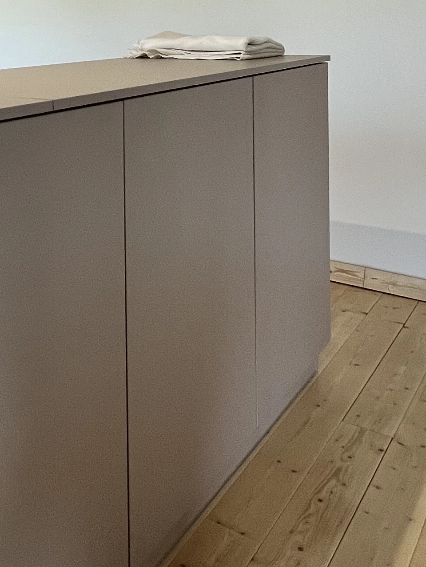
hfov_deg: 31.6
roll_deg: +1.5
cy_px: 43
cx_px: -28
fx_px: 673
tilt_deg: -2.2
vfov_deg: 41.6
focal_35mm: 41
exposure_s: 1/83
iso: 250
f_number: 1.8
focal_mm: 1.57
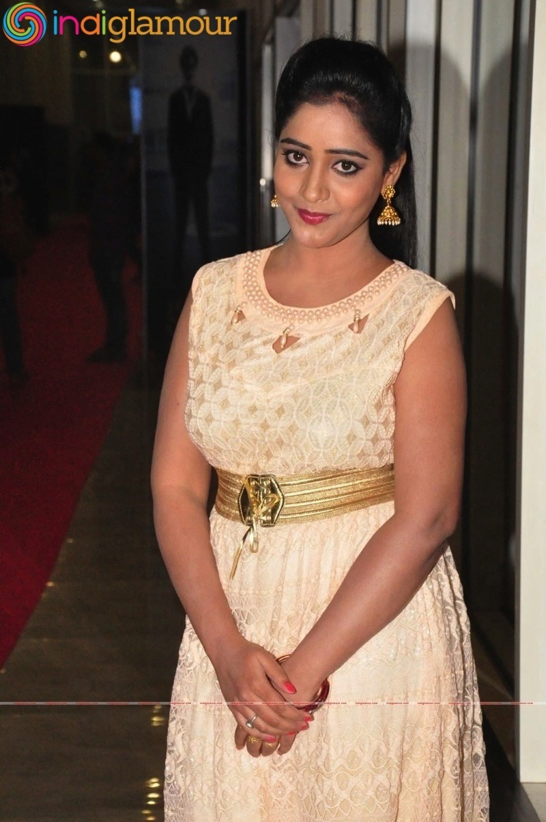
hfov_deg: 15.7
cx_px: 273
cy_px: 411
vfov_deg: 23.4
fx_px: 1984
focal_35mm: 87
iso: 3200
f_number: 5.6
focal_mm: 58
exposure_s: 1/125
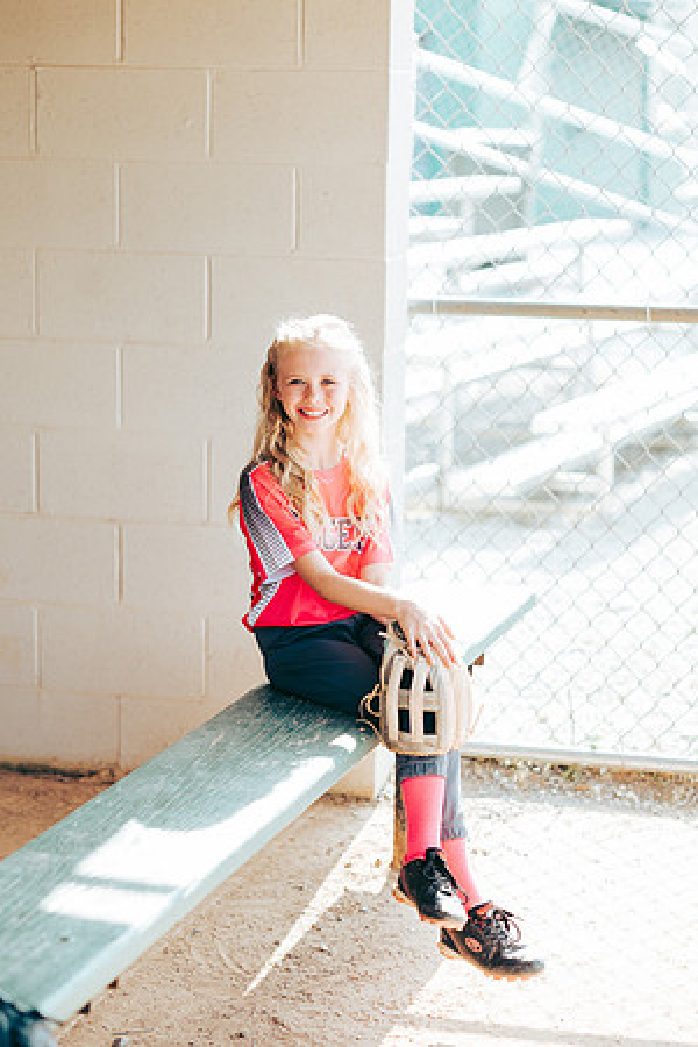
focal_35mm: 85
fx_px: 2472
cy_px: 524
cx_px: 349
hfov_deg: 16.1
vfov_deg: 23.9
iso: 160
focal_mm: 85
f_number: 2.8
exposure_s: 1/320
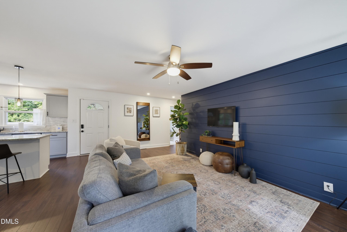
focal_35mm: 12
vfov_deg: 90.1
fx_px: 116
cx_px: 174
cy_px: 116
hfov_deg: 112.6
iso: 800
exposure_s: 1/2
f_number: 7.1
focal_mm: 12
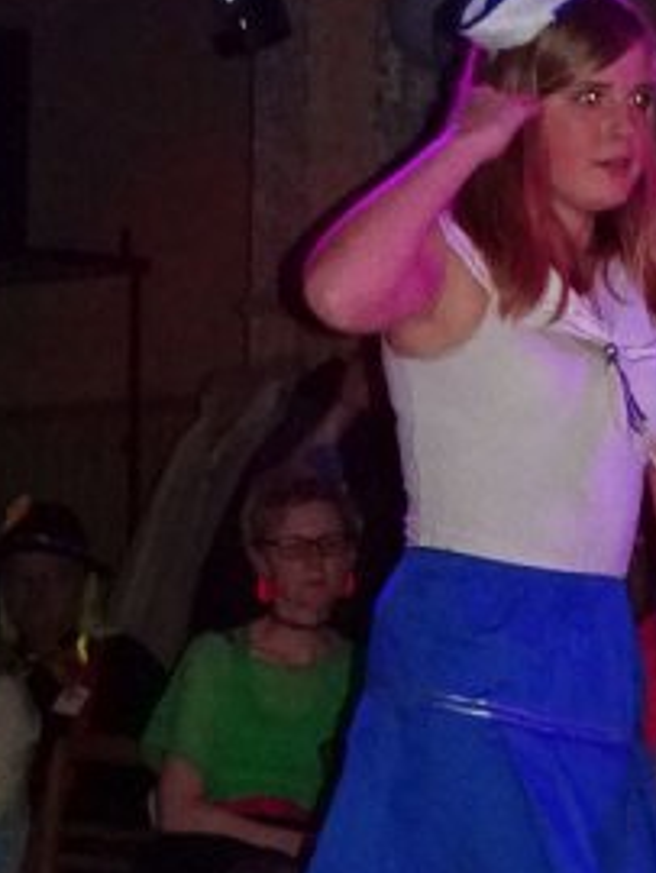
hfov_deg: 10.3
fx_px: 3582
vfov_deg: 13.8
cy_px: 753
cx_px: 788
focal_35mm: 142
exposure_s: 1/400
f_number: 4
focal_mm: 5.43
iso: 800
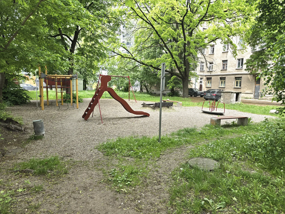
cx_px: 142
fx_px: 189
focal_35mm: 23
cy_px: 107
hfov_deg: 73.9
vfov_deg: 58.9
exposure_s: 1/182
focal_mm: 6.3
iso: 64
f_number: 1.7
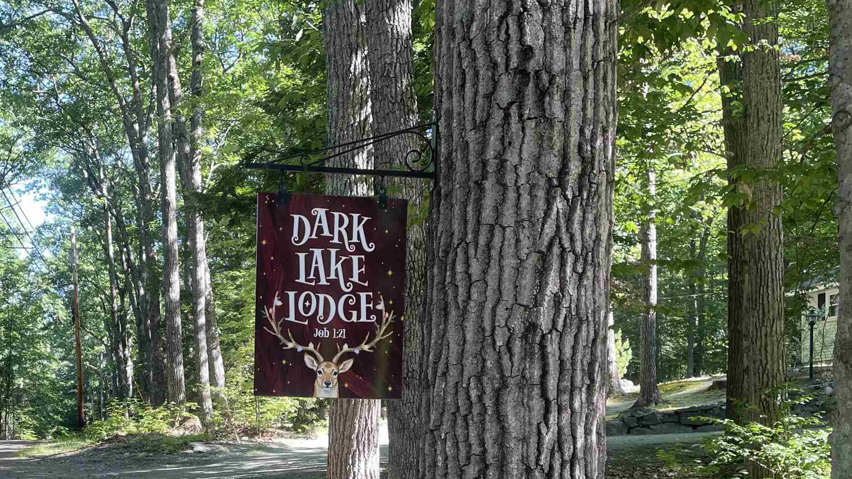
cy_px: 481
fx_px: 1039
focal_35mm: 46
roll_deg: +1.3
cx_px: 296
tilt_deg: -0.7
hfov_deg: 44.0
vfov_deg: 24.7
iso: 40
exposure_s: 1/121
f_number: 1.6
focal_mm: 4.2
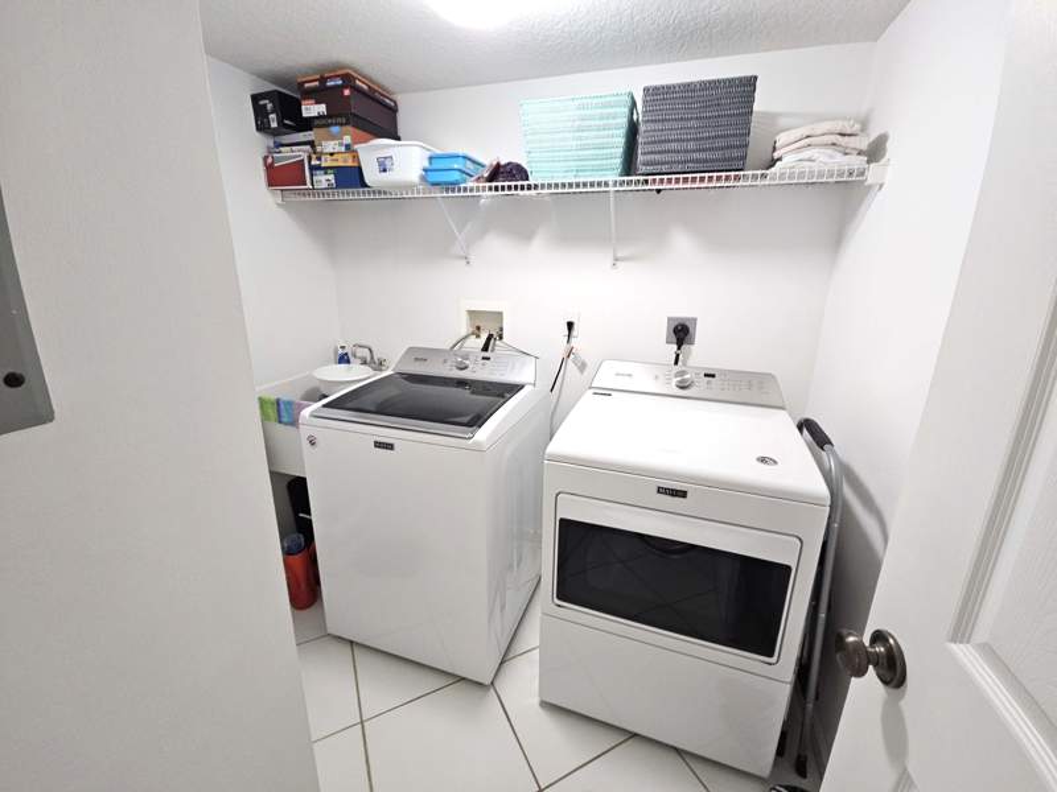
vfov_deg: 89.9
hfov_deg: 106.2
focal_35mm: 13
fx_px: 397
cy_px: 396
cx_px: 528
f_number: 2.2
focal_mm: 2.2
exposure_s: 1/40
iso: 320
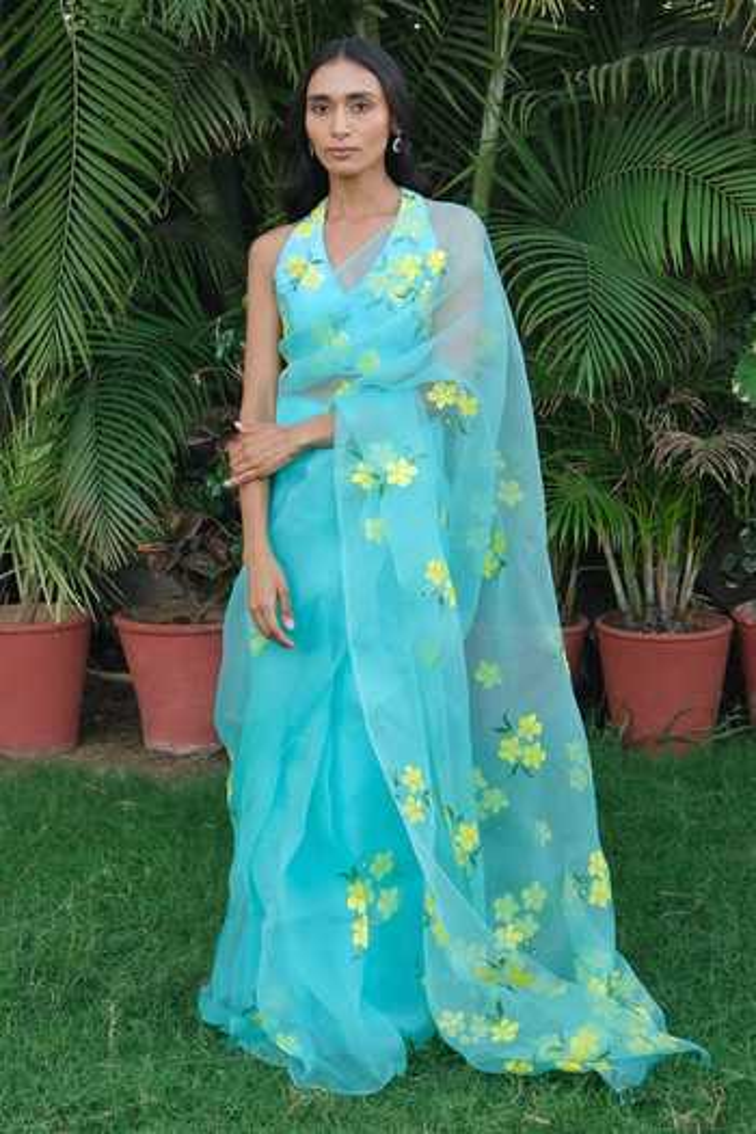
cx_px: 378
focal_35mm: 44
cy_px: 567
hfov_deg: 30.5
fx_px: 1386
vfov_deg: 44.5
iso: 500
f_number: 4
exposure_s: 1/250
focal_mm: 29.2
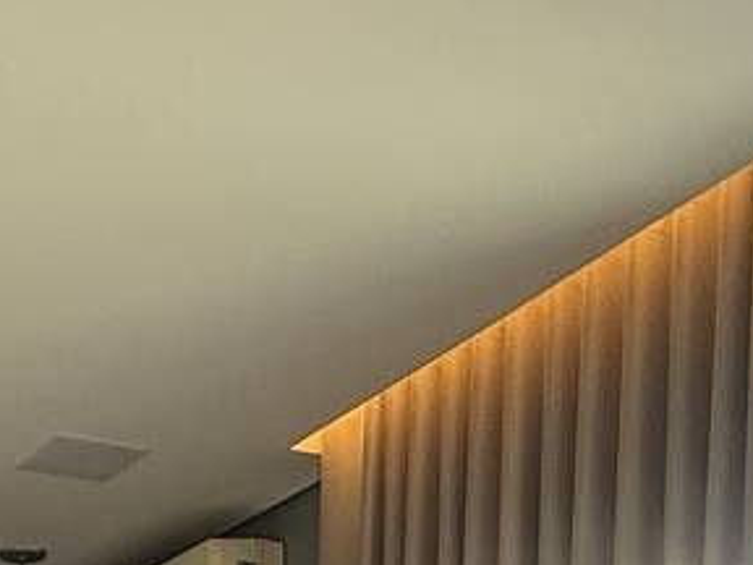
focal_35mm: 70
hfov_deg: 25.9
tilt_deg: +0.2
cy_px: 1028
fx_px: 1523
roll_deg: -0.9
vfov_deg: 17.1
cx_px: -47
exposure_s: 1/99
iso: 125
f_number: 2.2
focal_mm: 2.22
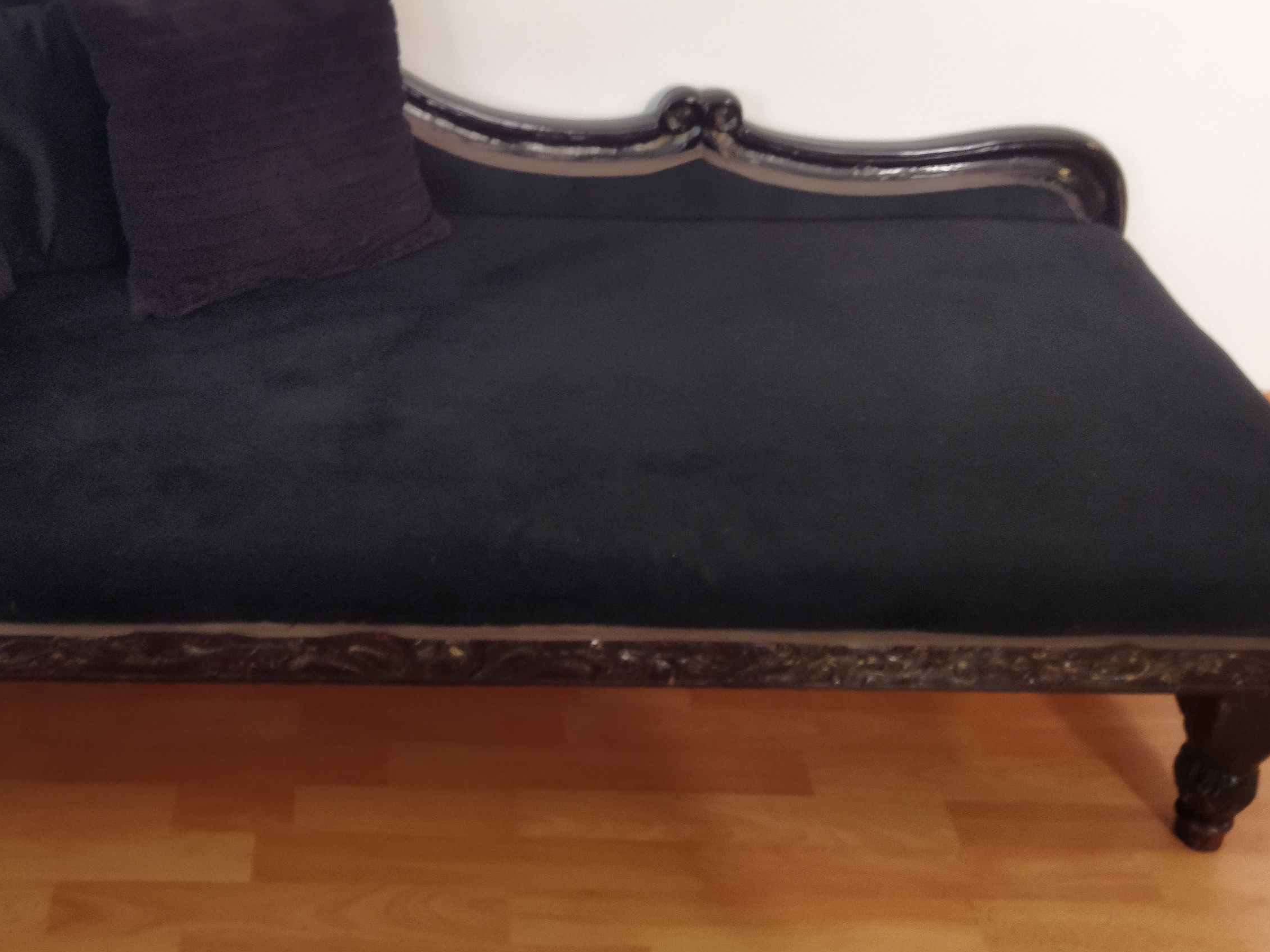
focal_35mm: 48
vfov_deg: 29.9
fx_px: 1761
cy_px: 258
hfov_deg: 38.7
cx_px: 333
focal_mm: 4.71
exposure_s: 1/33
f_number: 1.79
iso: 300
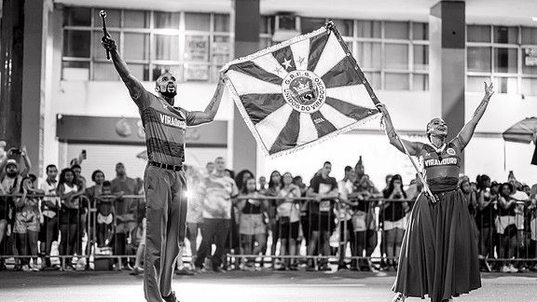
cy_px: 167
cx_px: 270
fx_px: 854
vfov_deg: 20.0
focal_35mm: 60
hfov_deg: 34.9
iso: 2500
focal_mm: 50
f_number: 1.2
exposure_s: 1/320
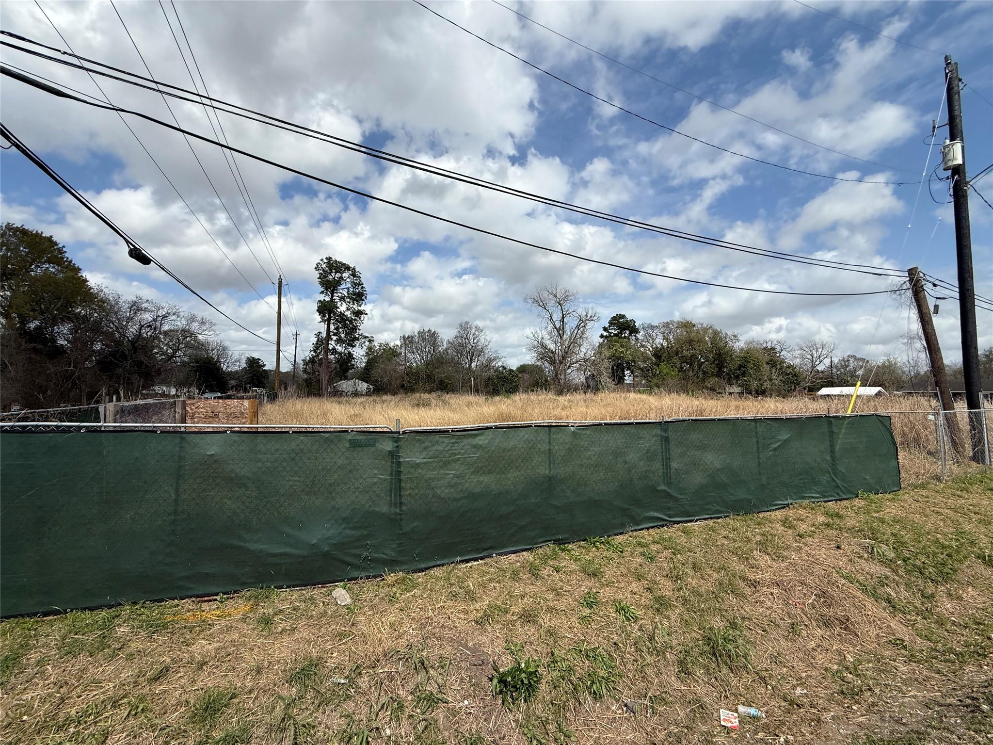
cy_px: 372
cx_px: 496
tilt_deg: +2.2
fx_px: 402
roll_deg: -1.1
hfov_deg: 102.1
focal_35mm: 14
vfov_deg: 85.7
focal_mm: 2.22
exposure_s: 1/3891
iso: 50
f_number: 2.2
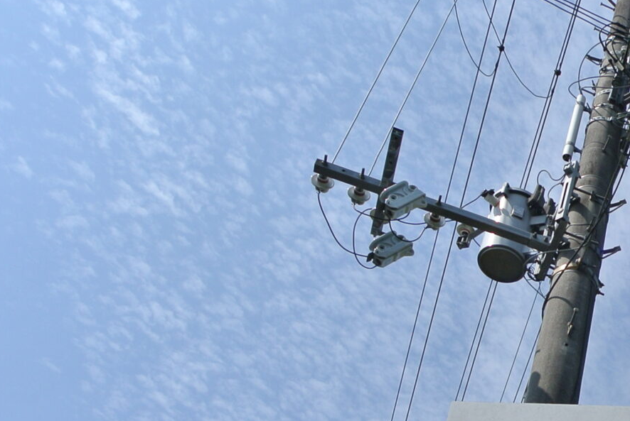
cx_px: 778
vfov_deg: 24.2
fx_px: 911
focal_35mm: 52
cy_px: 475
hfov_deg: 31.3
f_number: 5.6
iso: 100
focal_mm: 6.7
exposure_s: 1/640
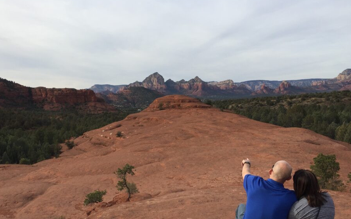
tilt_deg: -7.3
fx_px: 335
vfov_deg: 36.0
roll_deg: +0.1
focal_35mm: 35
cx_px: 160
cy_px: 145
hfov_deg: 55.2
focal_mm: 4.15
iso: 32
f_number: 2.2
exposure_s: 1/1721
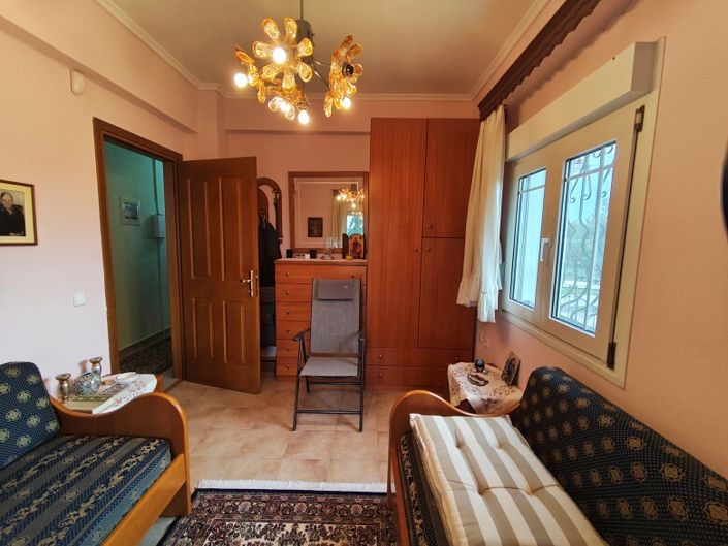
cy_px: 273
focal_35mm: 15
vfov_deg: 81.8
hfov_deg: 98.2
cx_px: 364
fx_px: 316
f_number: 2.2
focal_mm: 1.65
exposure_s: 1/50
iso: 400
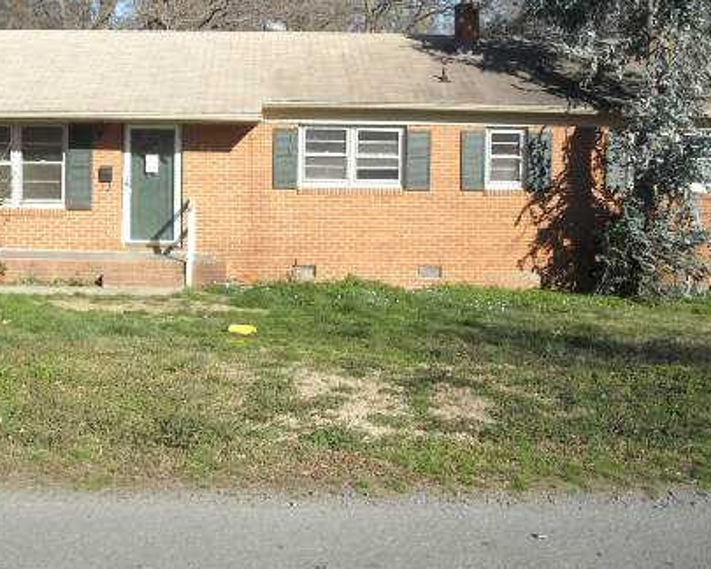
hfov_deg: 34.4
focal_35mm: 54
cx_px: 230
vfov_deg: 27.9
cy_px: 181
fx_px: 1136
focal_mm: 5.7
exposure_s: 1/161
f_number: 5.6
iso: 64
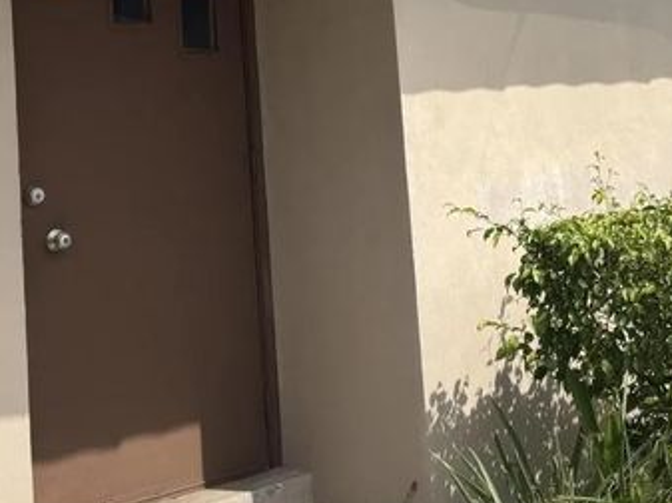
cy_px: -18
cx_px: 349
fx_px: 1416
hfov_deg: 26.7
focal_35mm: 73
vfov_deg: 19.5
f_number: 1.78
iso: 80
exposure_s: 1/4950
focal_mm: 6.76
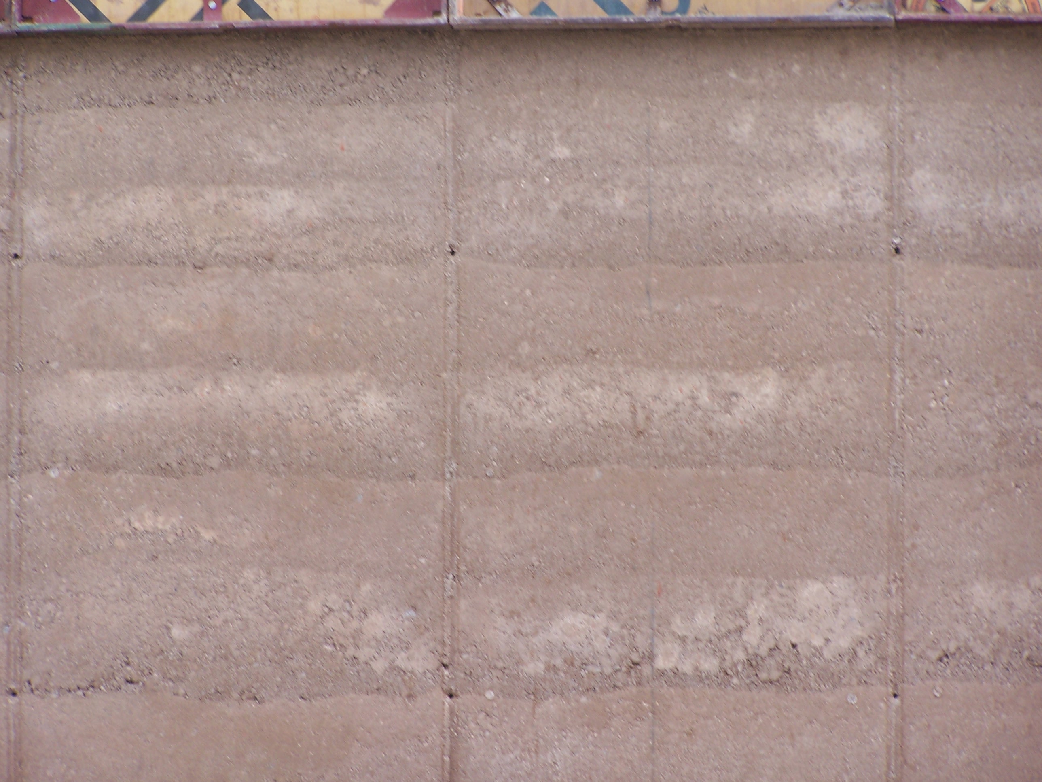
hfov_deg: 9.5
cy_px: 391
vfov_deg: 7.1
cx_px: 521
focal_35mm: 209
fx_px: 6291
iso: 80
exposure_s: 1/200
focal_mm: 34.6
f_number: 3.2
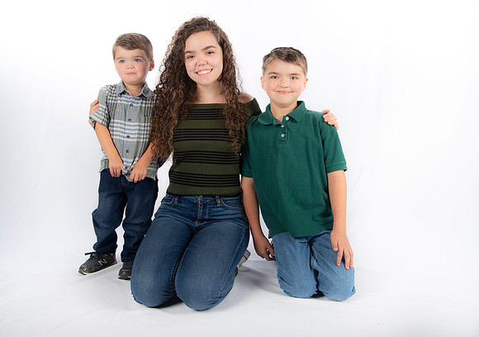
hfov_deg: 48.1
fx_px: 537
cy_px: 168
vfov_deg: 34.8
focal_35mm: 40
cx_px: 227
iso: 100
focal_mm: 38
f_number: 5.6
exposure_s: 1/200
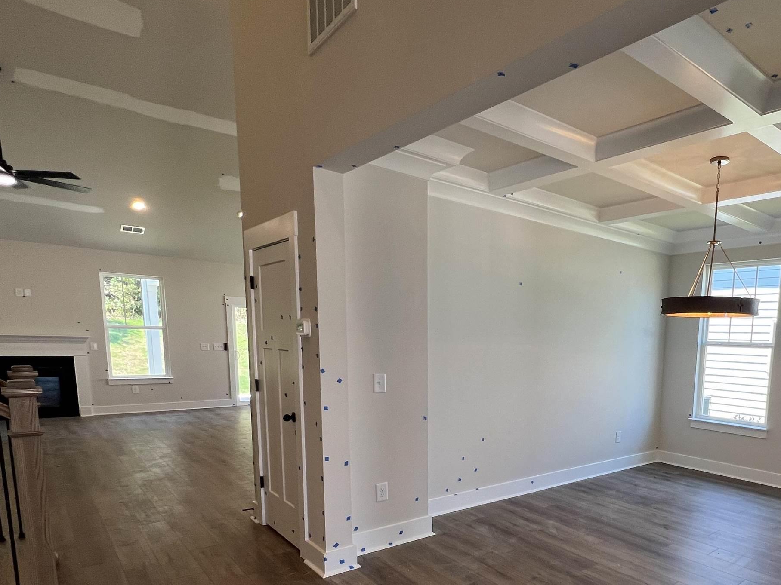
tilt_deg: -8.7
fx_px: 496
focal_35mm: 22
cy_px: 421
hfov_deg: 73.1
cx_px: 544
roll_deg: -1.2
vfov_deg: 58.6
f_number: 1.8
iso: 80
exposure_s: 1/120
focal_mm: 1.57
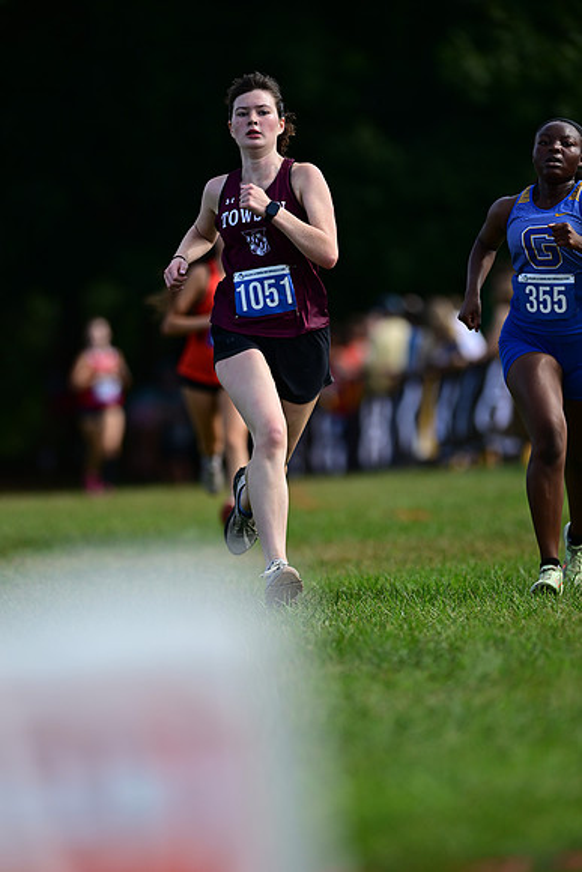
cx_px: 291
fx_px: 7270
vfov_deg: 6.9
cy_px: 436
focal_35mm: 300
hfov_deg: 4.6
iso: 220
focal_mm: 300
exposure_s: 1/2000
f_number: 2.8
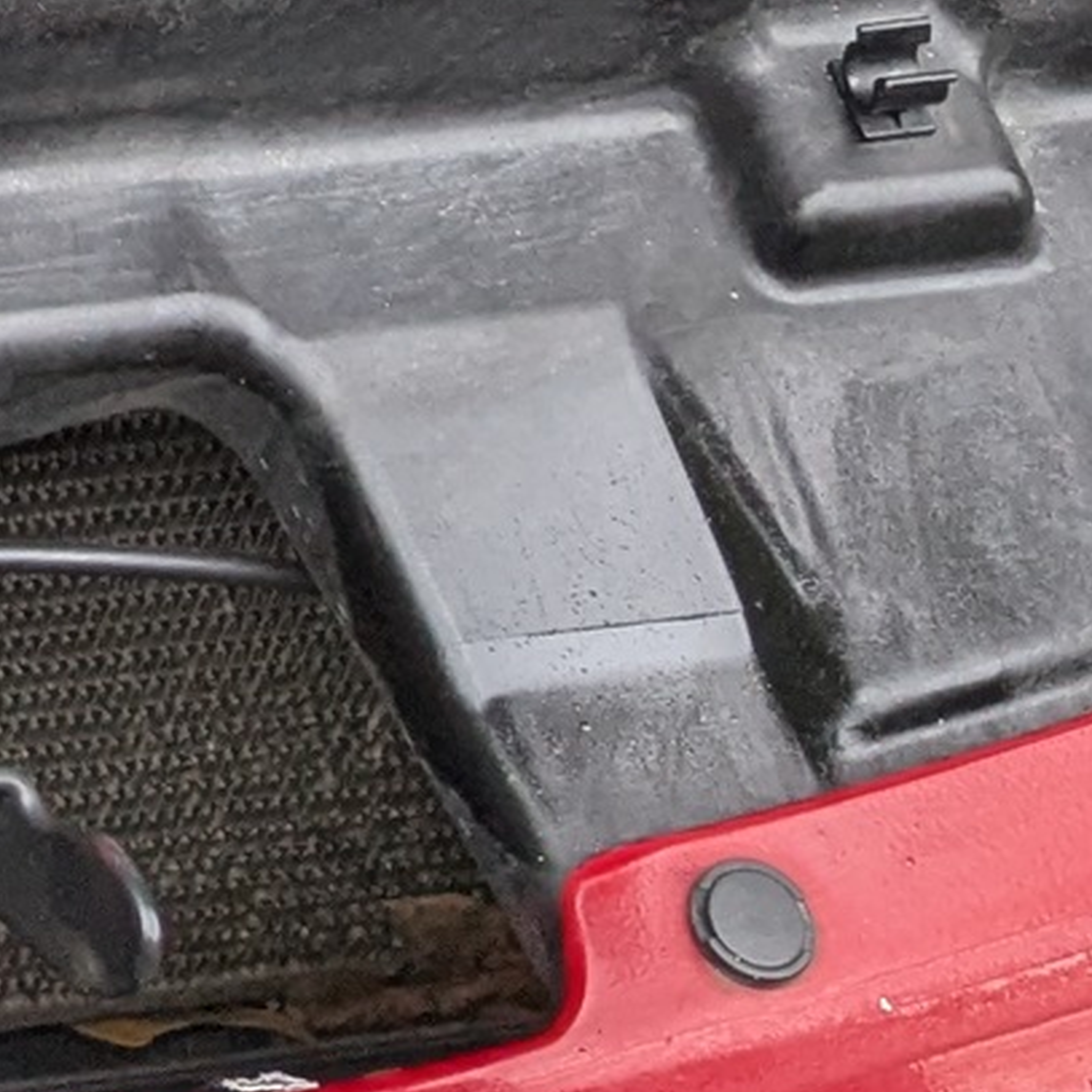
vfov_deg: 10.3
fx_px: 5354
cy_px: -1406
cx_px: -1175
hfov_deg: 10.6
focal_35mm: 150
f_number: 1.73
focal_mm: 4.38
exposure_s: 1/229
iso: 50
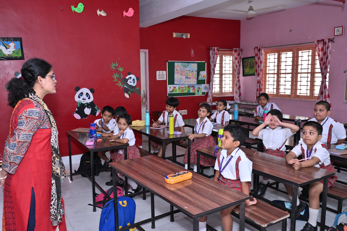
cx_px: 174
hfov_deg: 60.3
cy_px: 116
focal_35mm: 31
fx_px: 299
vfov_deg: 42.3
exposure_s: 1/100
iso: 500
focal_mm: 31
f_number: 5.6
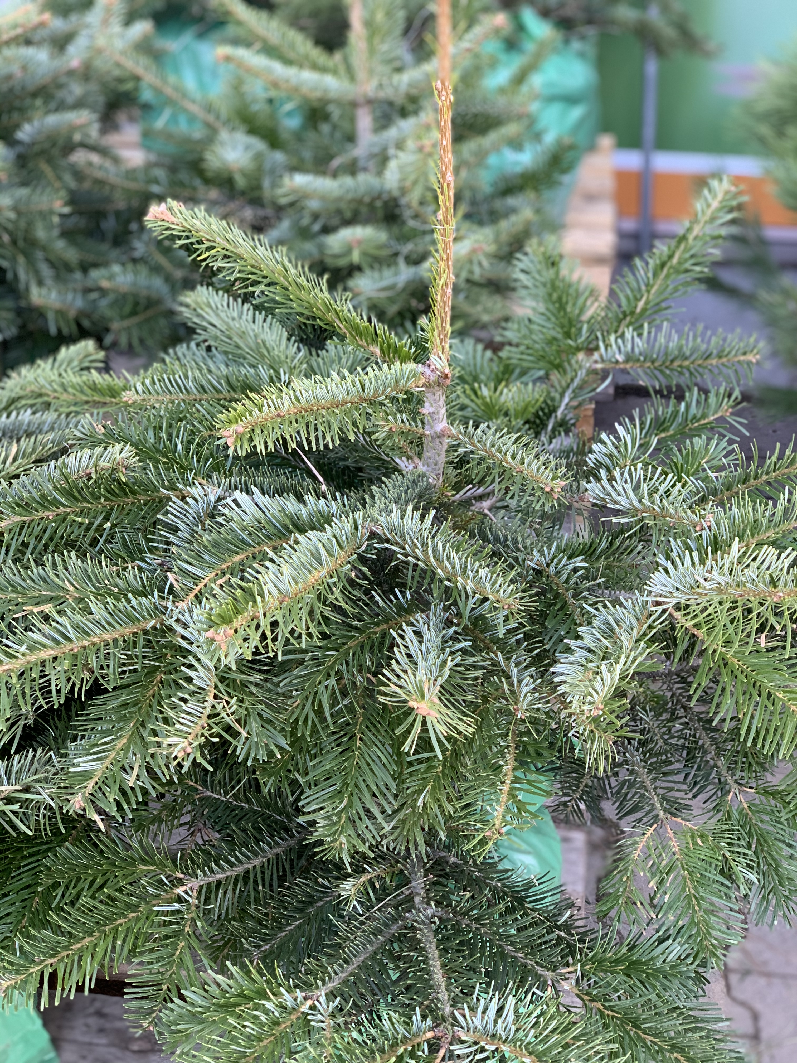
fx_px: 1596
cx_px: 398
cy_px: 532
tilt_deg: -23.8
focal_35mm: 52
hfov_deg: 28.0
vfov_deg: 36.8
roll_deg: -2.7
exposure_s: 1/118
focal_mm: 6
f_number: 2.4
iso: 125
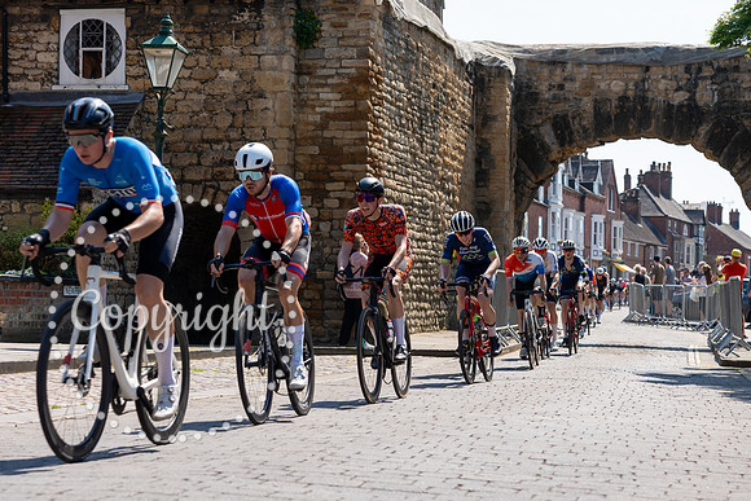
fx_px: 1720
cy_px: 231
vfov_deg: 16.6
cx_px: 354
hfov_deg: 24.6
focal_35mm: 82
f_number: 5
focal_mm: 75
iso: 160
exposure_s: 1/800
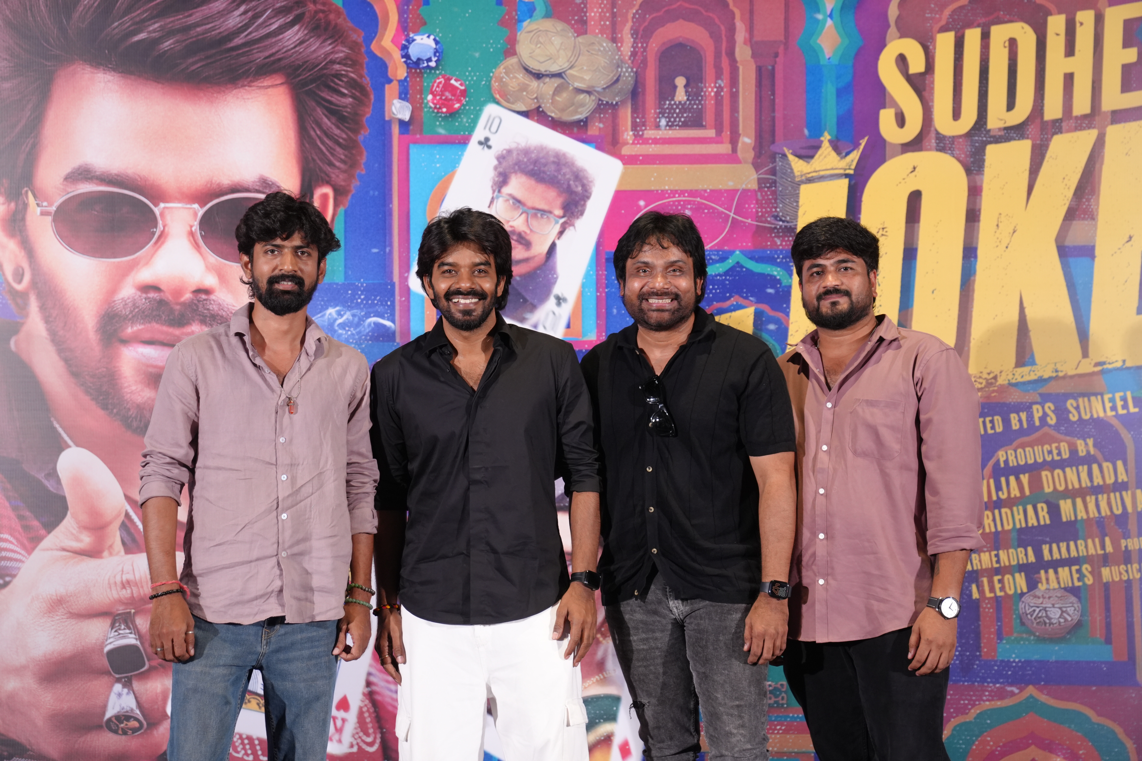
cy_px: 380
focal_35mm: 55
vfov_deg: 24.6
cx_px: 571
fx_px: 1745
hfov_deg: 36.2
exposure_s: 1/160
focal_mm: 55
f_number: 2.8
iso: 1600
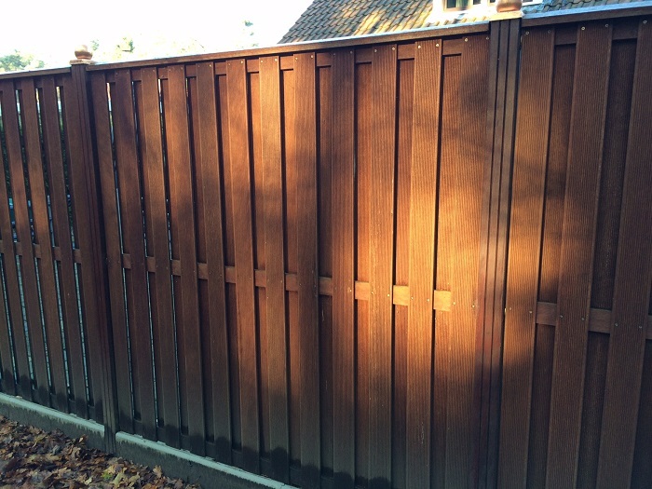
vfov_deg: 48.2
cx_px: 326
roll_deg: +1.2
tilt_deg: -10.4
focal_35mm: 29
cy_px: 244
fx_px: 546
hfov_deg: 61.7
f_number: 2.2
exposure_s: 1/60
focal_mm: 4.15
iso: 40
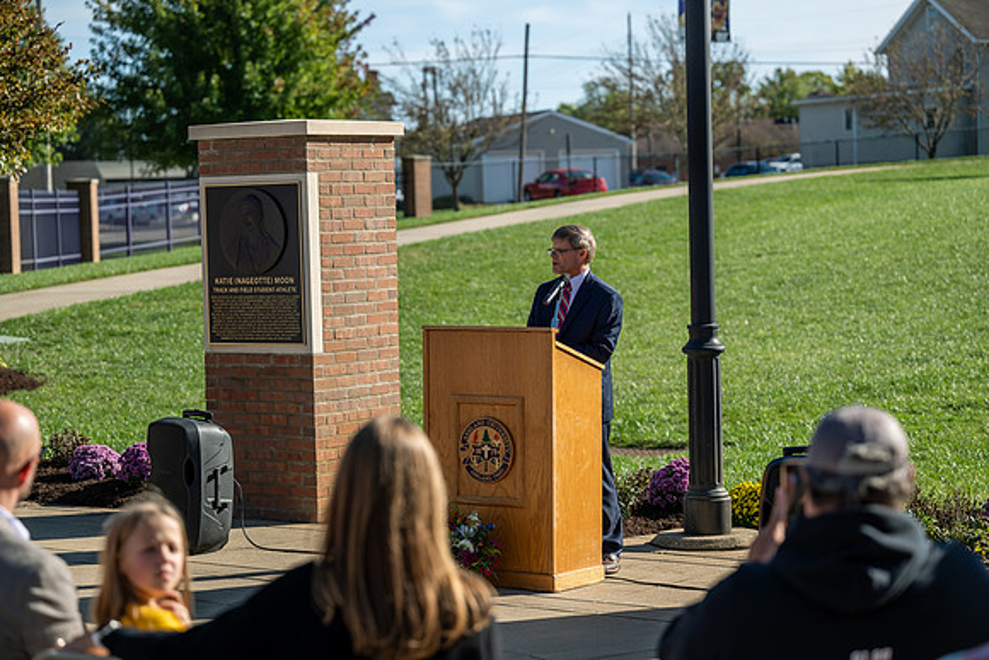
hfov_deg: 23.6
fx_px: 2363
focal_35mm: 86
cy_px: 330
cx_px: 494
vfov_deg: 15.9
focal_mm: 86
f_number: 3.2
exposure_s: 1/800
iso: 40
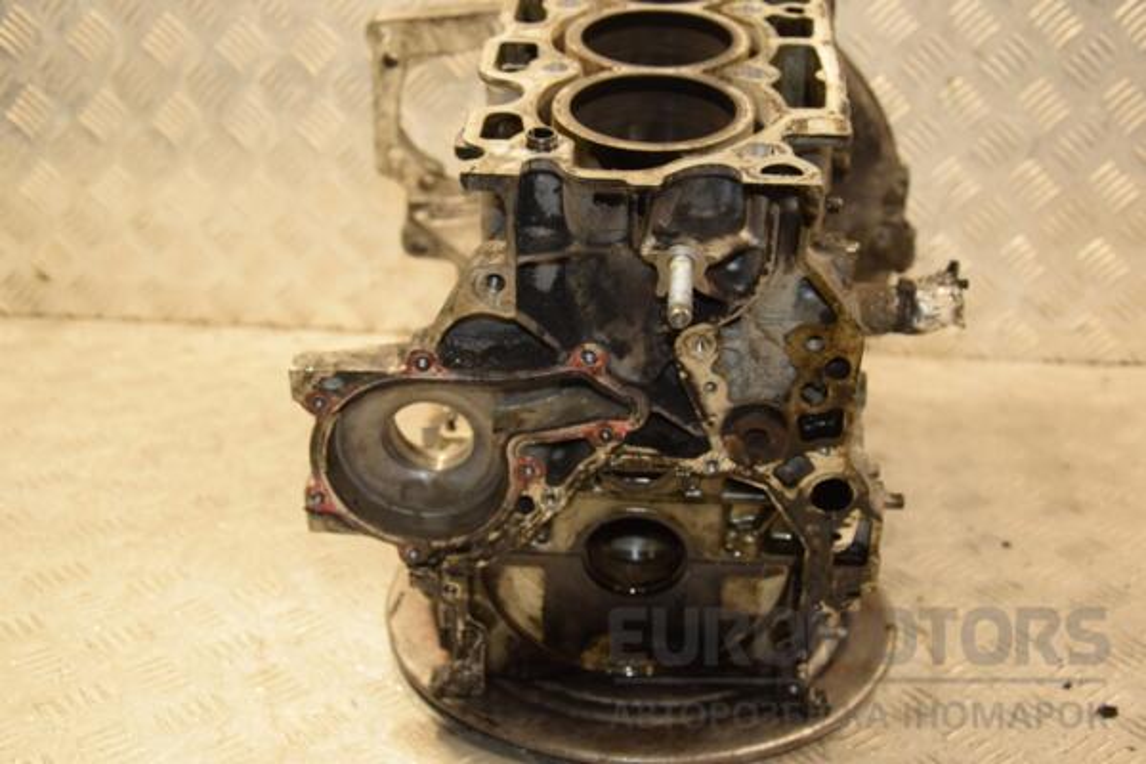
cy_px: 382
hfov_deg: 41.1
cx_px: 573
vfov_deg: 28.1
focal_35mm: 48
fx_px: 1528
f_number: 5
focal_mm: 32
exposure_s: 1/100
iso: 800
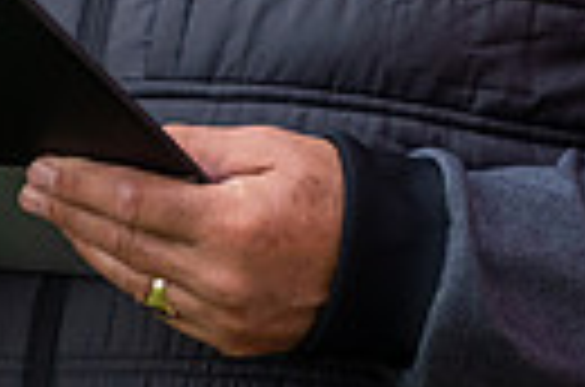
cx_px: 600
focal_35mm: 1454
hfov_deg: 1.4
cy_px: -529
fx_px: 23570
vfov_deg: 0.9
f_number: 5.6
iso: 400
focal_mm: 300
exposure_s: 1/640
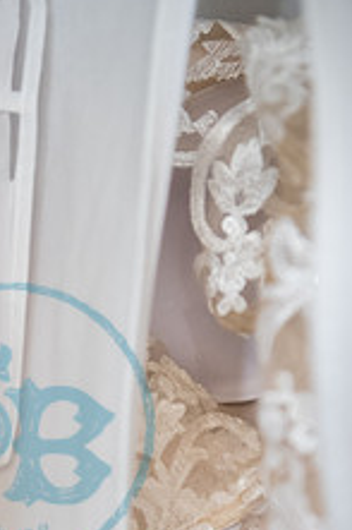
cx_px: 7
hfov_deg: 12.8
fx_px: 1557
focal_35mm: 106
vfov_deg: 19.0
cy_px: 472
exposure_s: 1/160
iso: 1600
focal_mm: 52
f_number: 2.8
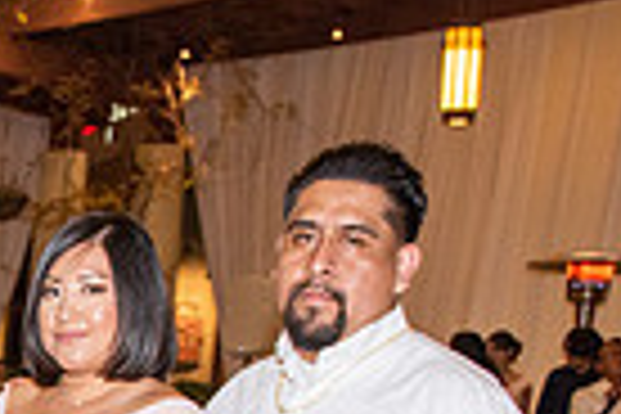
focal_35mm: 101
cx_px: -392
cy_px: 709
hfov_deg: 17.5
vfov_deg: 12.5
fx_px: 1742
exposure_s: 1/160
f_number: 4
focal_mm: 24
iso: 1600
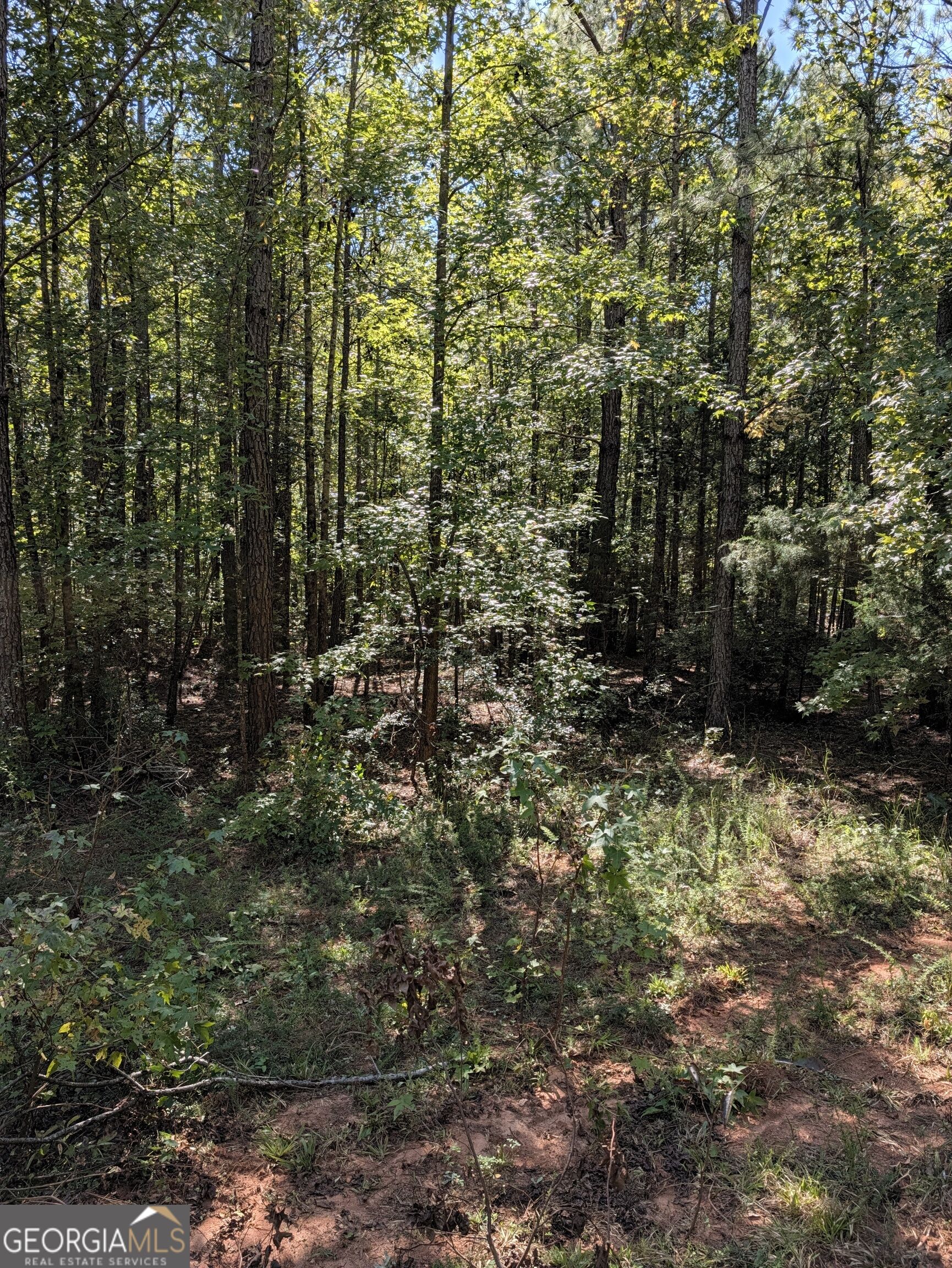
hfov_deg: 56.9
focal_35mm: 24
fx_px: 879
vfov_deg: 71.6
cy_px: 634
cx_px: 476
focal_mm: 6.9
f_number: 1.68
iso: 25
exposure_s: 1/3289
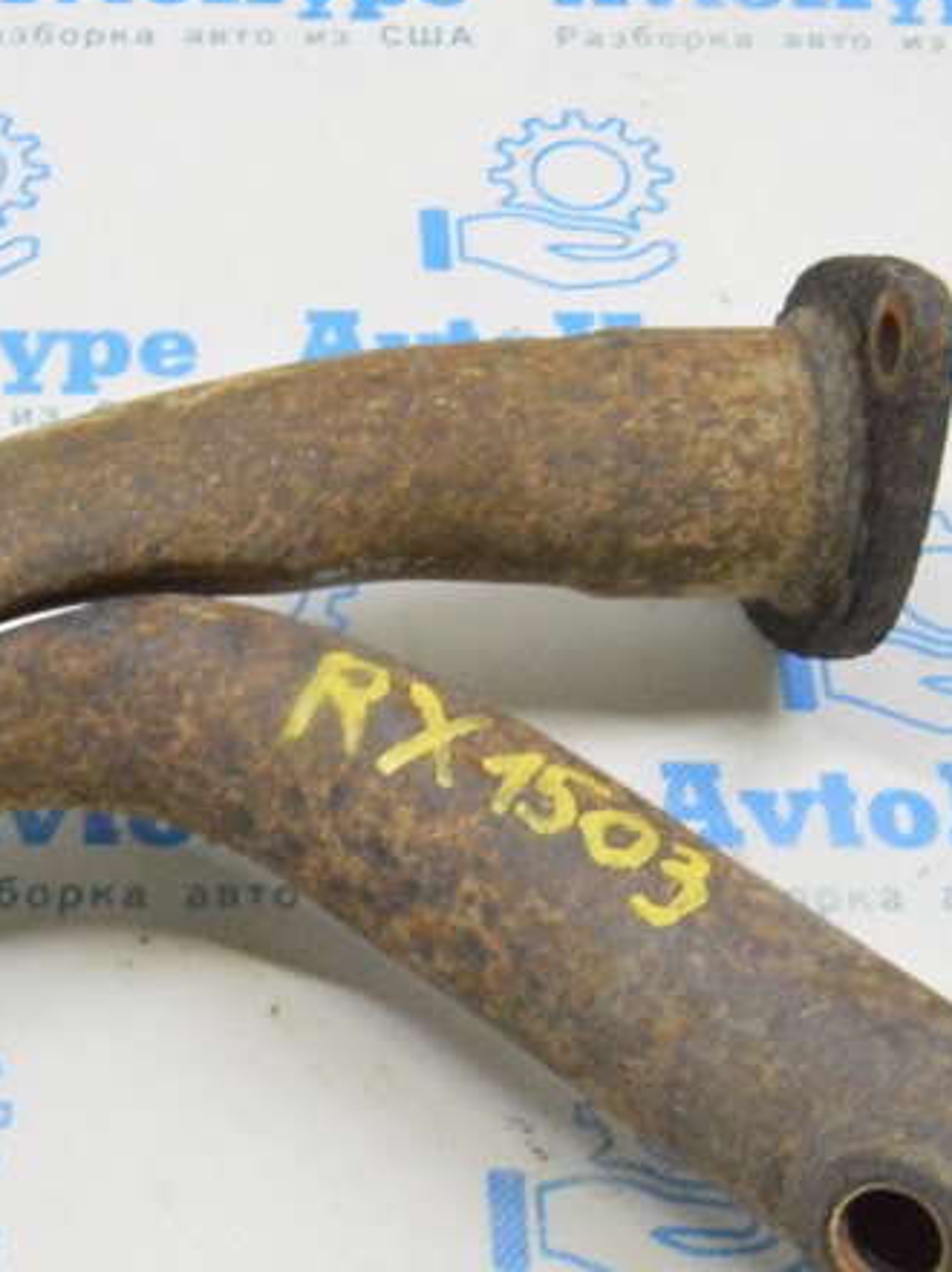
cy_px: 777
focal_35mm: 67
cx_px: 225
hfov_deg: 21.7
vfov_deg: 28.9
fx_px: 2460
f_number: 20
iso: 6400
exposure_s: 1/15
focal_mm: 20
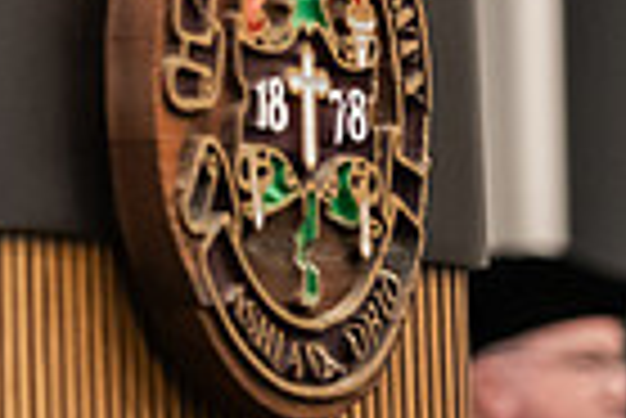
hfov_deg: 4.0
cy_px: -133
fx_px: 8877
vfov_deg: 2.7
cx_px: -676
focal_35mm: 510
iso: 3200
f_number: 3.2
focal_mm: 122
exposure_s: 1/200
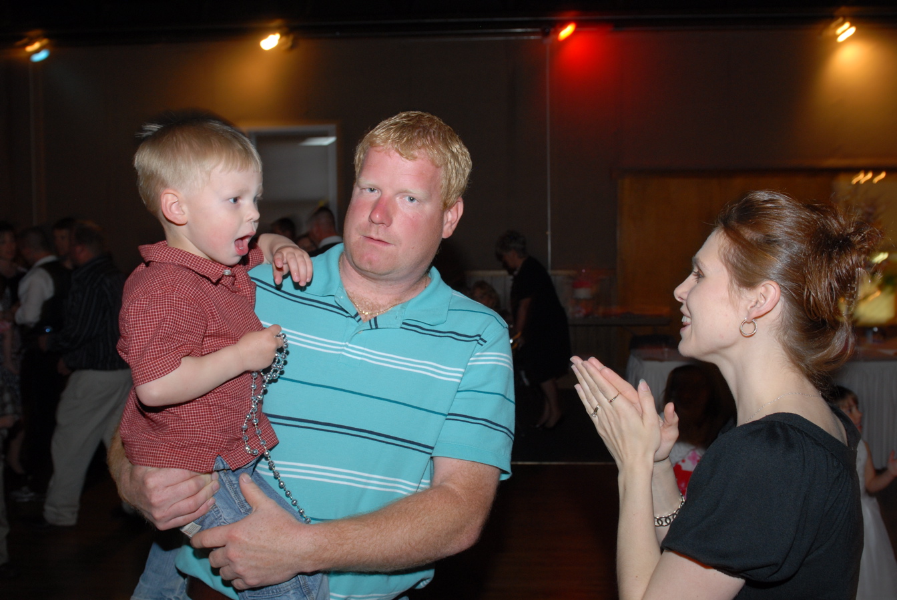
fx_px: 898
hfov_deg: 53.1
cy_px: 300
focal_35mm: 36
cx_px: 448
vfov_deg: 37.0
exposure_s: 1/8
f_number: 4.5
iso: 250
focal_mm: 24
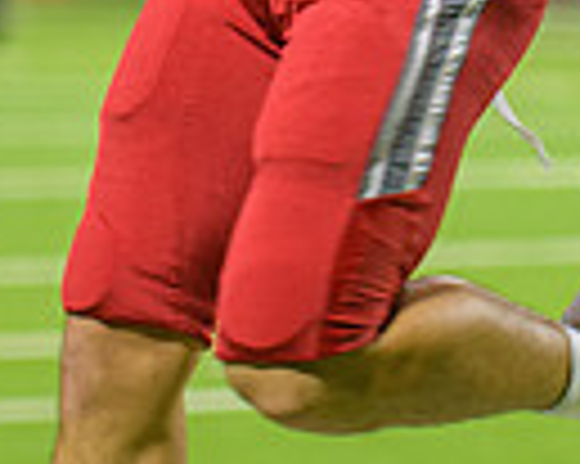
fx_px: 8696
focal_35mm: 507
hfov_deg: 3.8
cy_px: -88
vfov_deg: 3.0
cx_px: 481
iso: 1250
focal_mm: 120
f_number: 2.8
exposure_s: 1/250
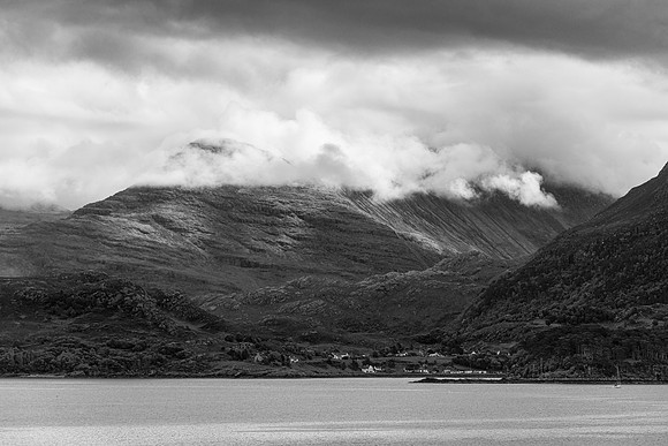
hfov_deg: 12.4
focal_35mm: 165
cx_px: 334
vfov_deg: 8.3
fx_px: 3062
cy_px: 223
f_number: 6.3
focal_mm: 165
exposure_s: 1/640
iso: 100
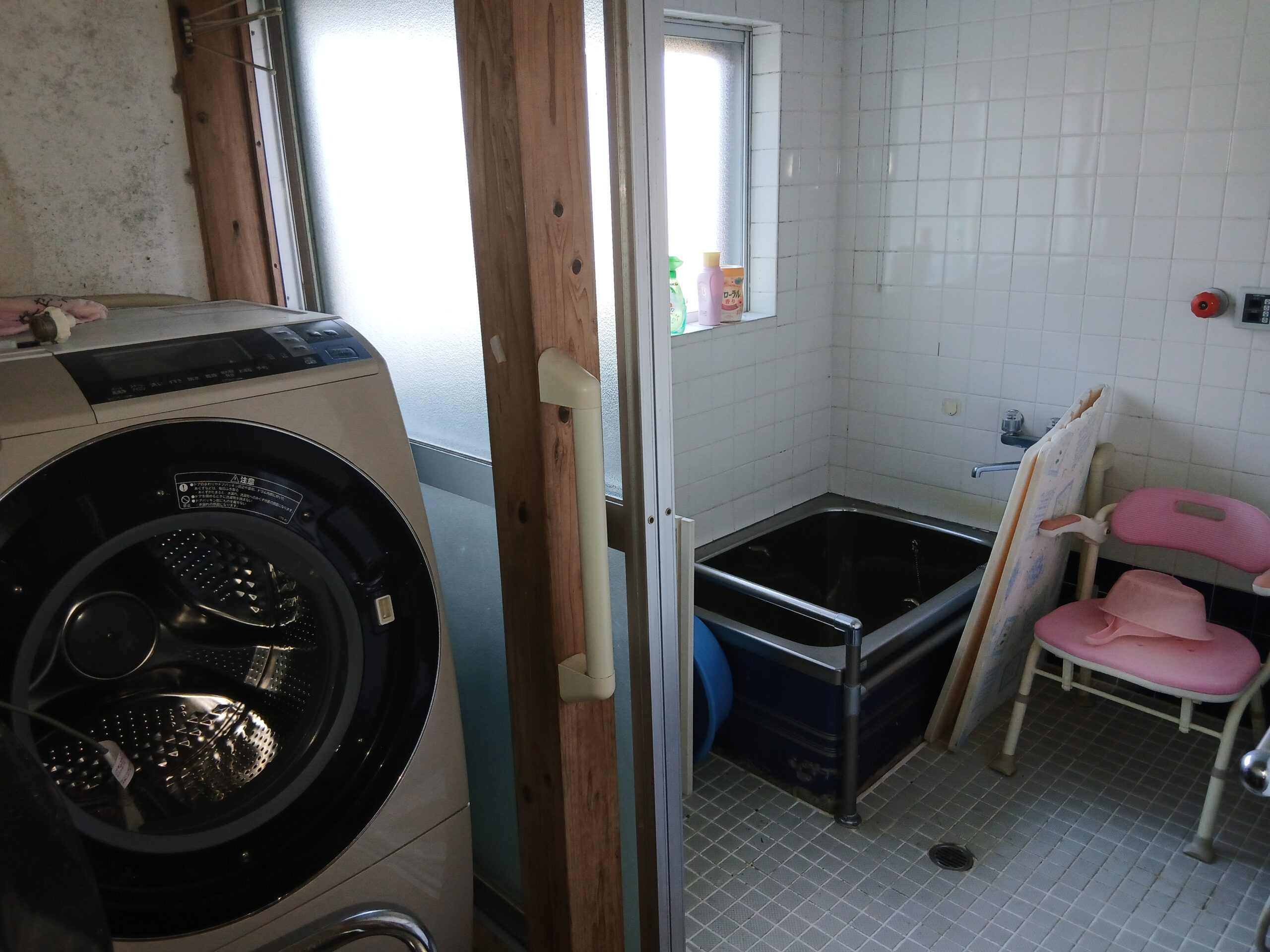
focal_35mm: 26
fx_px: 954
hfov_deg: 67.3
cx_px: 635
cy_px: 476
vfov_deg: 53.1
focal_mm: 3.86
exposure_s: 1/50
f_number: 1.8
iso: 100
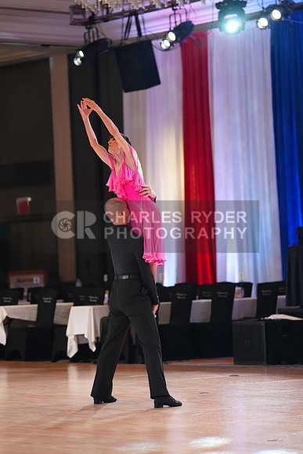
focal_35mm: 146
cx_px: 152
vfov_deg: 14.1
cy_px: 227
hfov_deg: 9.4
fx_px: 1842
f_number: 2.8
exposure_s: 1/640
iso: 3200
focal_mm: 146
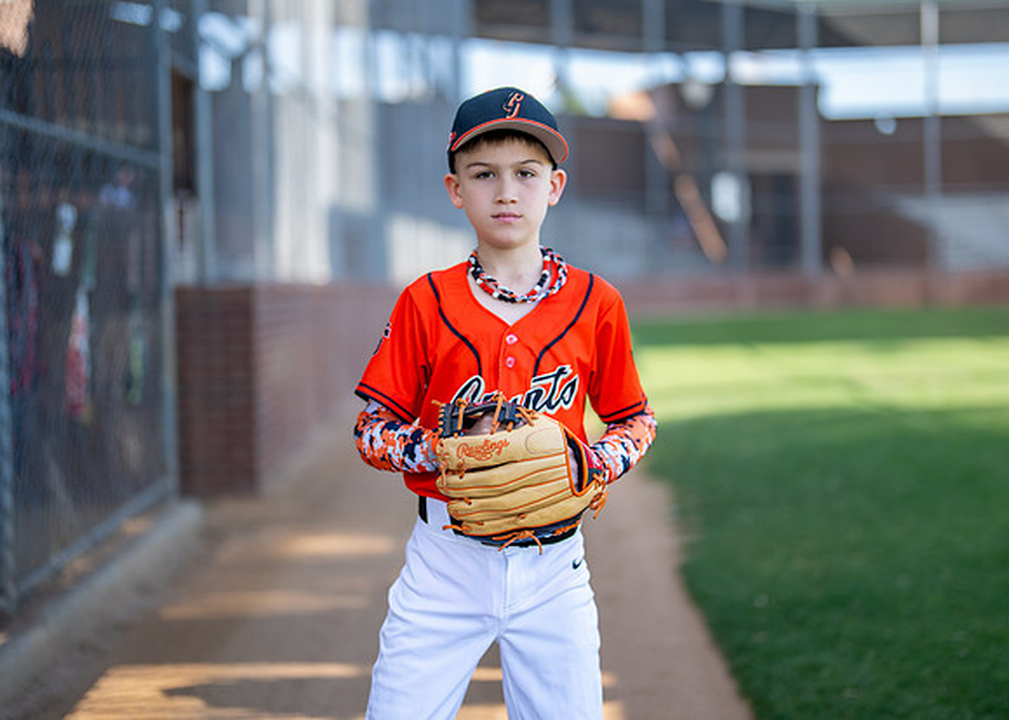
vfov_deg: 25.3
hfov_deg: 34.8
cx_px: 529
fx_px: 1607
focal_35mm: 56
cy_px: 344
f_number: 1.2
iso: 125
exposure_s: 1/1600
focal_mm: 50
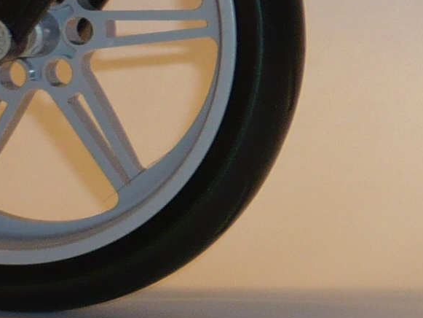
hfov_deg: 9.9
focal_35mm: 185
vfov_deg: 8.0
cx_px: 836
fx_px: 2261
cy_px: 6
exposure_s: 1/30
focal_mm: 5.8
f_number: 2.8
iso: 100
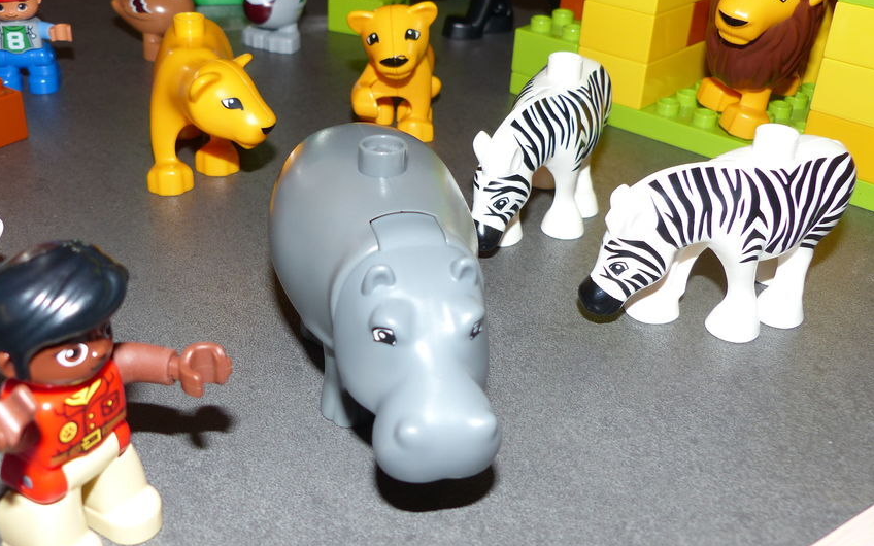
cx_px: 361
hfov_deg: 49.0
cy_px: 258
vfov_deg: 32.0
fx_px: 953
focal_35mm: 40
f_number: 2.8
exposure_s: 1/50
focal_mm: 5.7
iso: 100
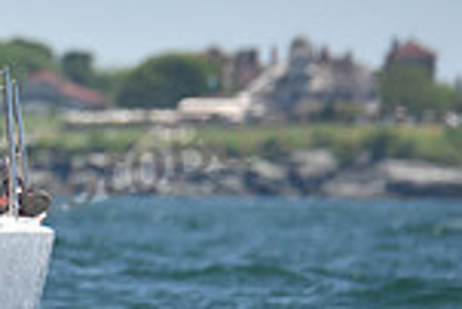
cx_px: -184
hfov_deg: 2.7
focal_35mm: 768
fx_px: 9865
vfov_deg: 1.8
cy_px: 38
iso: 200
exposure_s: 1/1000
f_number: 4
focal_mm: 200
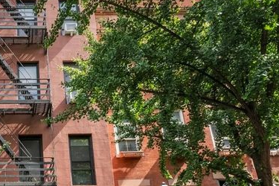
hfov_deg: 41.4
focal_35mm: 41
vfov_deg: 32.4
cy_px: 119
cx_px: 1
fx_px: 318
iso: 640
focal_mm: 15
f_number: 14
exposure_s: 1/125
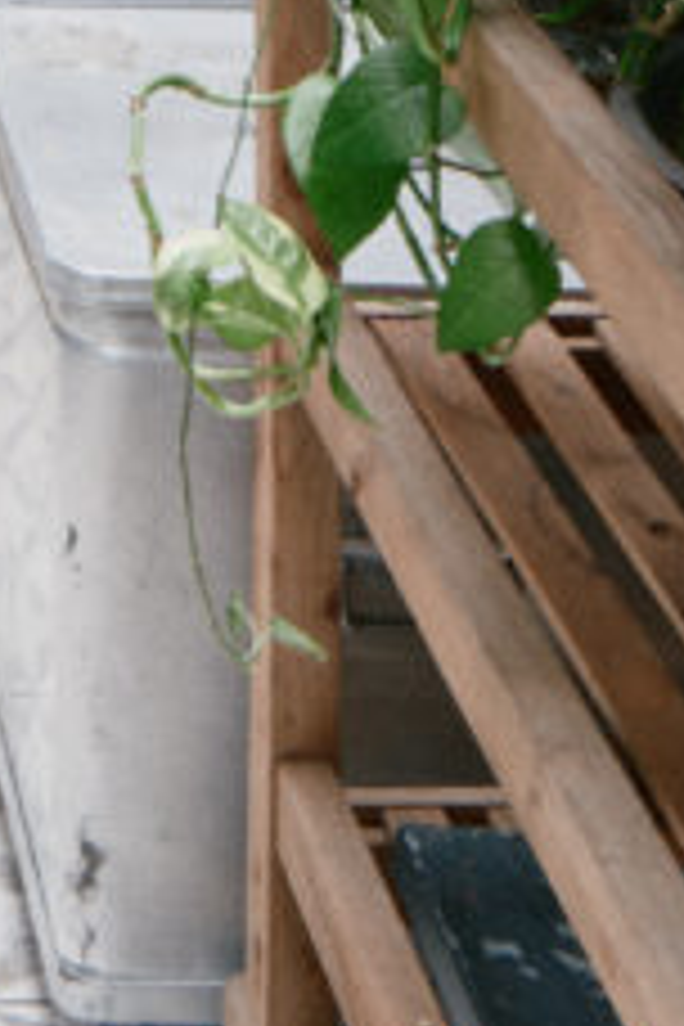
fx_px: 3448
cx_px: -711
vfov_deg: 13.1
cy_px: -1390
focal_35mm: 121
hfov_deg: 10.4
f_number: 11
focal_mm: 16
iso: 160
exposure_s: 1/8
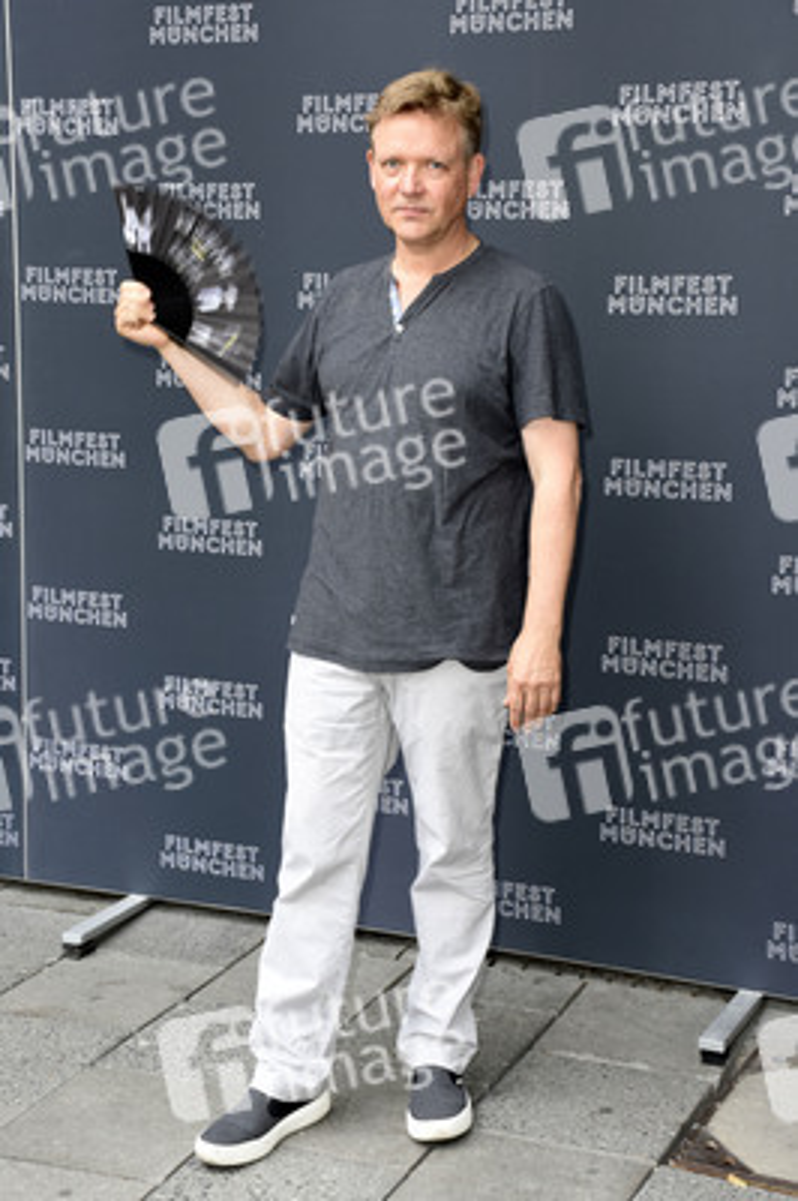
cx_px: 399
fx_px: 1898
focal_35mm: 57
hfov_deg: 23.7
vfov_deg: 35.1
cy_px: 600
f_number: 6.3
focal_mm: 38
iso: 500
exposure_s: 1/80
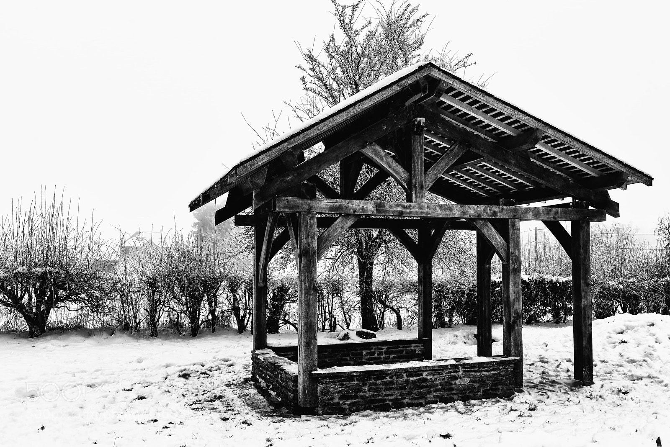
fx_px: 596
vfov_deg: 41.1
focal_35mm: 32
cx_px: 335
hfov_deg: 58.7
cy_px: 224
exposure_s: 1/320
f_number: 9
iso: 640
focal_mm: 32
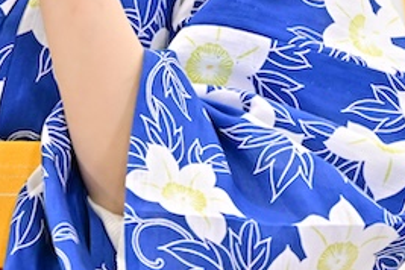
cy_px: -206
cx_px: 88
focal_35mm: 750
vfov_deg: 1.8
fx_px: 8437
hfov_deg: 2.7
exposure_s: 1/160
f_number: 6.3
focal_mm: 200
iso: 4000
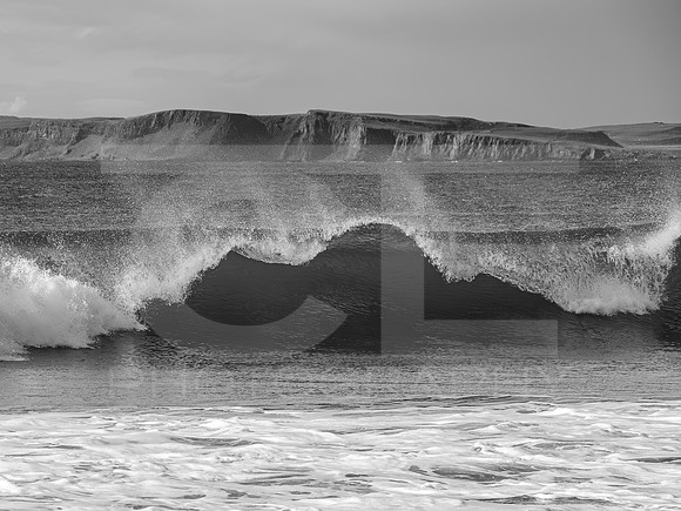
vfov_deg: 5.3
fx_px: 5569
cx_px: 199
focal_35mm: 283
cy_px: 308
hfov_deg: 7.0
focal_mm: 135
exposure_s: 1/2000
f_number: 10
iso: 400
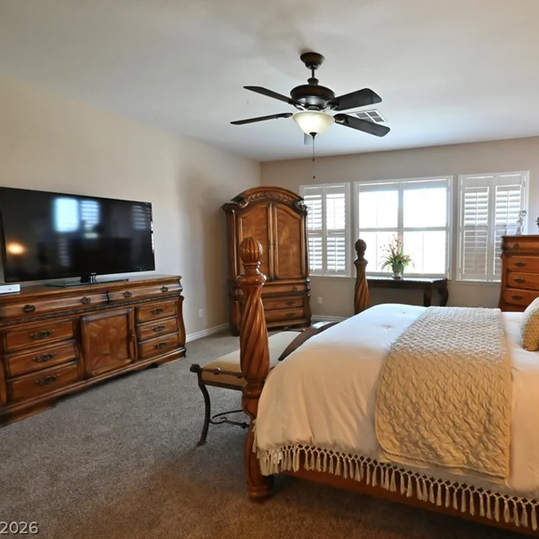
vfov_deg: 80.7
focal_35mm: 18
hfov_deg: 77.6
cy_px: 268
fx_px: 317
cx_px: 367
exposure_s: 1/30
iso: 10000
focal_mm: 14
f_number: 20
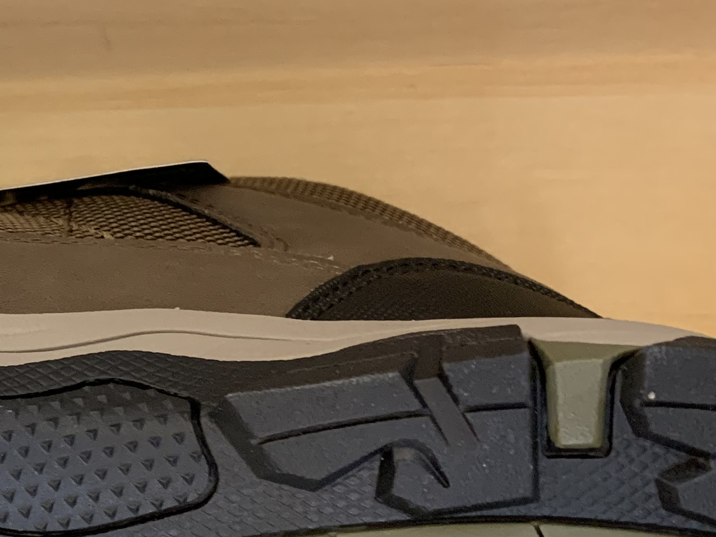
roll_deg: +0.6
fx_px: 1696
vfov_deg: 18.0
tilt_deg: -15.9
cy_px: 346
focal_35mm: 82
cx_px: -44
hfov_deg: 22.6
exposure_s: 1/50
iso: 320
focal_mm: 4.25
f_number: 1.8
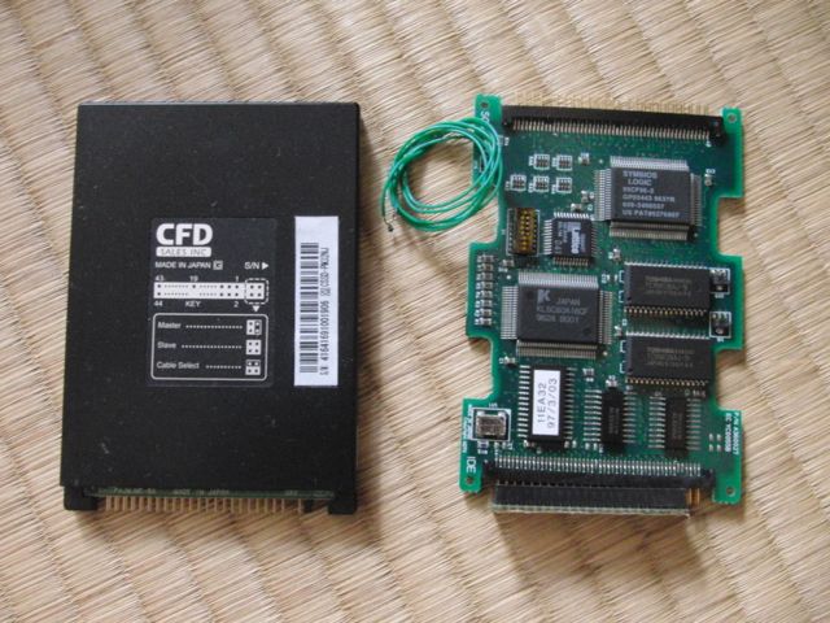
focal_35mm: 37
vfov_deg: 38.7
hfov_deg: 50.1
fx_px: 887
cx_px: 415
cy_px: 312
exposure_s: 1/20
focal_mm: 6.42
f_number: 3.6
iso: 800
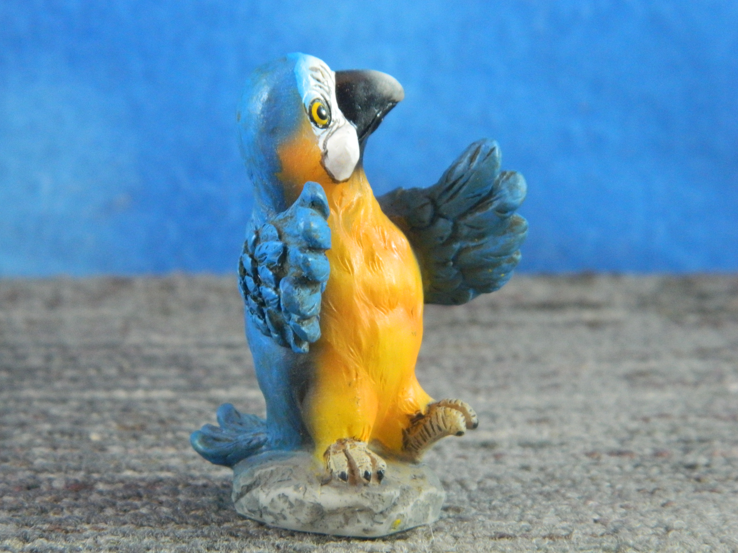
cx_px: 369
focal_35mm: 150
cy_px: 276
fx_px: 3198
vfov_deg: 9.9
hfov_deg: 13.2
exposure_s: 1/13
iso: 400
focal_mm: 27
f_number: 4.9
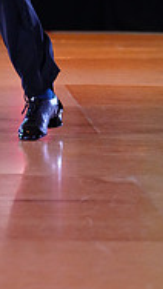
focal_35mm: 226
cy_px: -100
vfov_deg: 9.3
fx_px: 1733
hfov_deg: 5.3
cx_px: -88
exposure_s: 1/400
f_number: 2.8
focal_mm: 70
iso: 6400
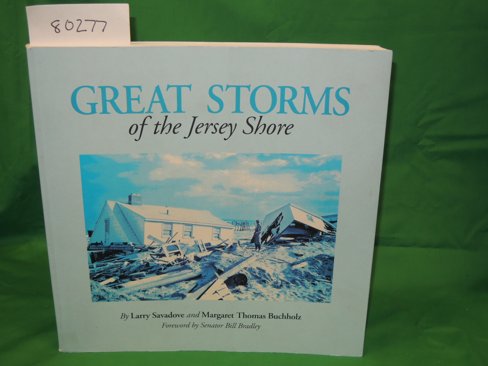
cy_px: 183
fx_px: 634
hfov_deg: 42.1
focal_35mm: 45
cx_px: 244
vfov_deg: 32.2
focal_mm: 8.1
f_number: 3.5
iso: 160
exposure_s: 1/30
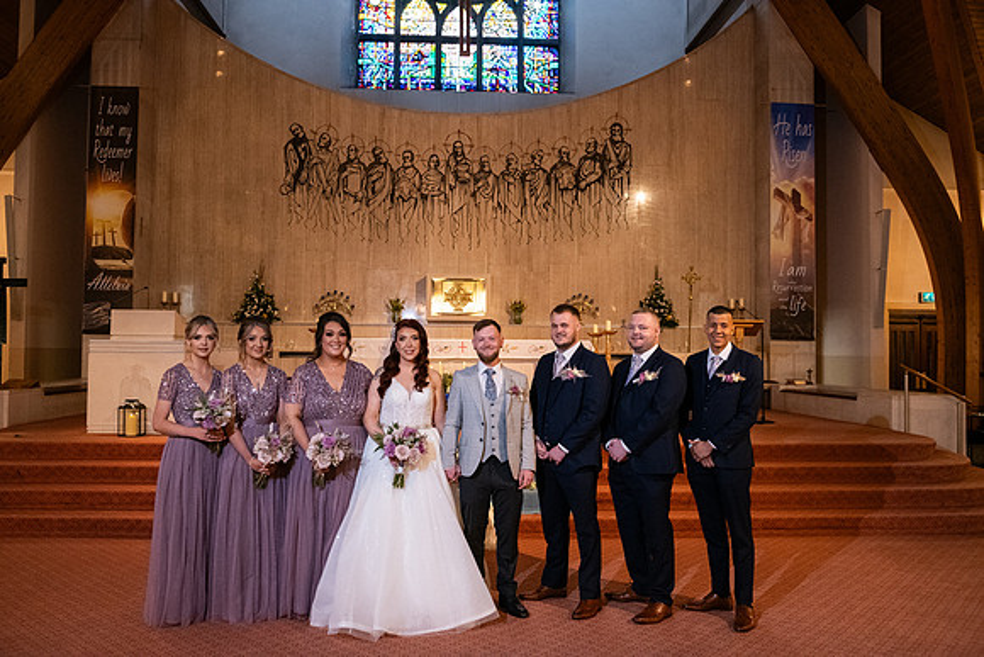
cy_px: 328
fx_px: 765
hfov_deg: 65.5
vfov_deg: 46.4
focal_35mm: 28
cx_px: 492
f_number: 5
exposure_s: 1/160
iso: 2000
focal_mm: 28
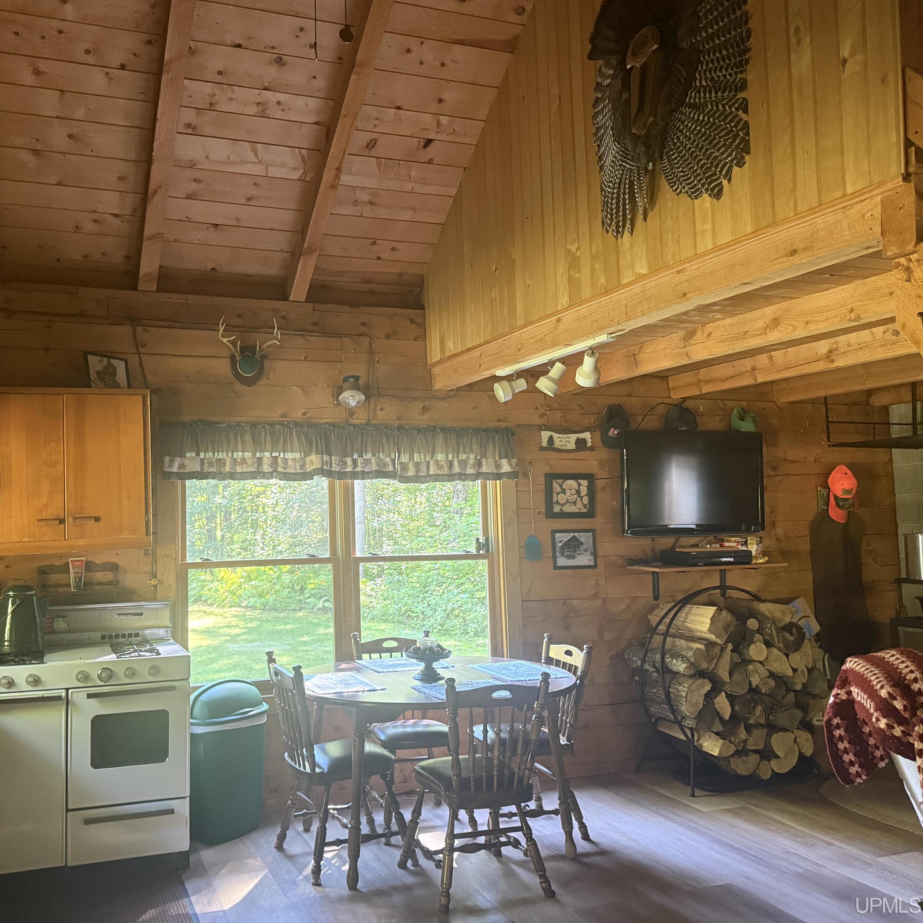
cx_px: 338
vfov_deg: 55.6
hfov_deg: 54.9
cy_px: 453
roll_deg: -0.1
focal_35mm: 29
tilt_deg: +5.6
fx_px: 875
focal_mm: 6.76
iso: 800
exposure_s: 1/60
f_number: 1.78
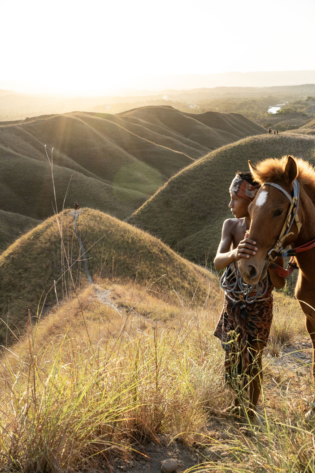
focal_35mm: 35
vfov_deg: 54.4
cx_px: 158
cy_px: 236
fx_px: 459
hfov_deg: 37.9
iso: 500
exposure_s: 1/160
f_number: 11
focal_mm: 35
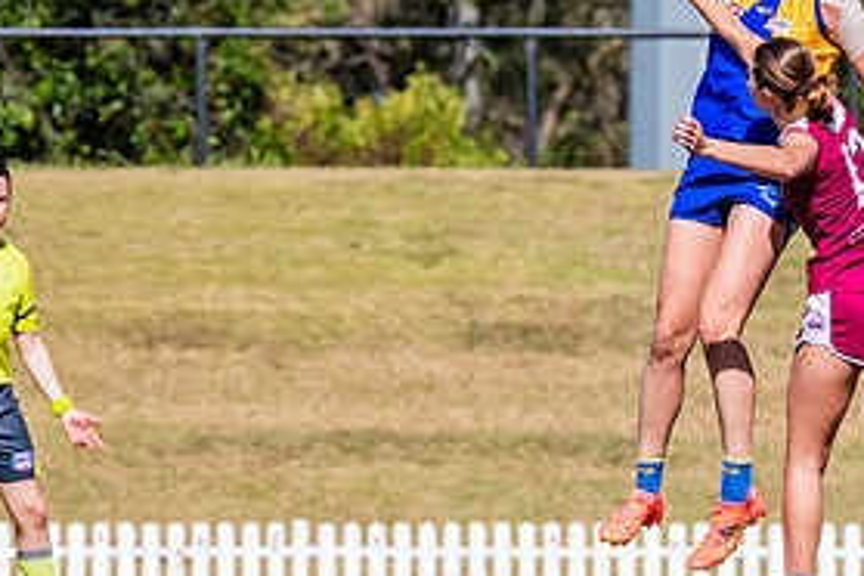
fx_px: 30022
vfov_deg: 1.1
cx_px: 742
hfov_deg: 1.6
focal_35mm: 1251
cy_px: 169
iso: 800
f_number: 11
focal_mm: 420
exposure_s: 1/1600
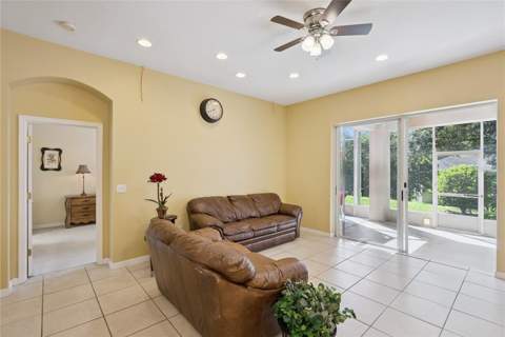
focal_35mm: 16
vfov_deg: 73.7
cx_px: 252
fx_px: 224
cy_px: 168
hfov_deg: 96.7
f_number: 8
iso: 400
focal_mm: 16
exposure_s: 1/50
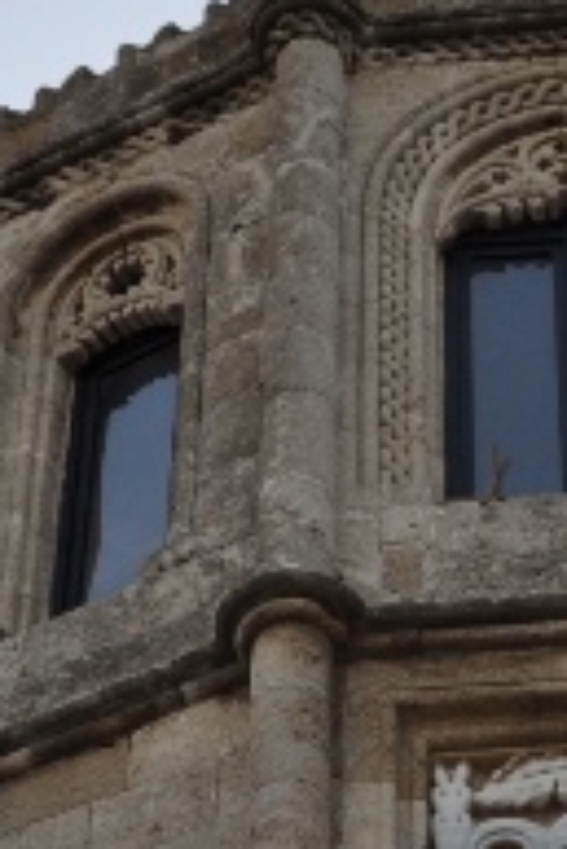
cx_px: 585
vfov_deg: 14.0
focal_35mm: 144
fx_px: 3396
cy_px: 860
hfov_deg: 9.5
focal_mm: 24
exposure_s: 1/200
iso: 200
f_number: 7.1
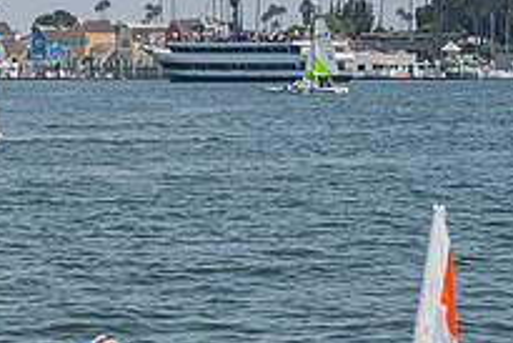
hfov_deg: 8.6
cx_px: -25
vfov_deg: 5.7
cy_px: 477
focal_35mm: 238
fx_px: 3394
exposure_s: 1/2000
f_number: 6
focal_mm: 84
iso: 320
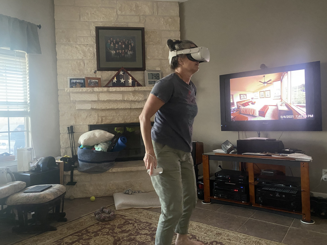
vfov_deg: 53.1
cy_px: 122
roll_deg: +1.3
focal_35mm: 26
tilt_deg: -1.4
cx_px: 164
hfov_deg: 67.3
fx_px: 246
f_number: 1.8
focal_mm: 4.25
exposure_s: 1/30
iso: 640
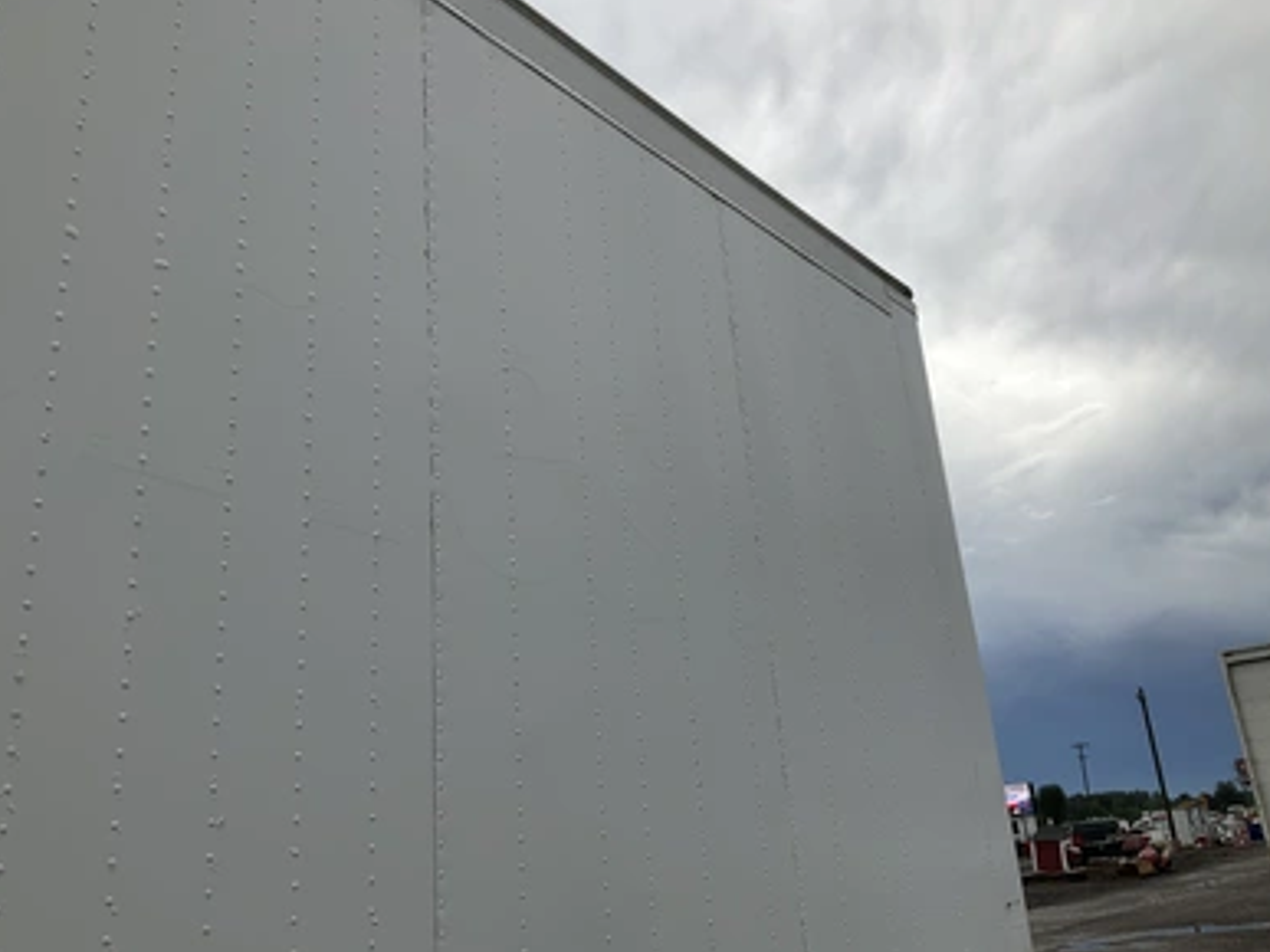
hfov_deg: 60.0
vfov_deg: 46.8
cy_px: 466
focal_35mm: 30
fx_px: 1100
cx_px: 637
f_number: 1.8
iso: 25
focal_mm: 3
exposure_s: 1/2320
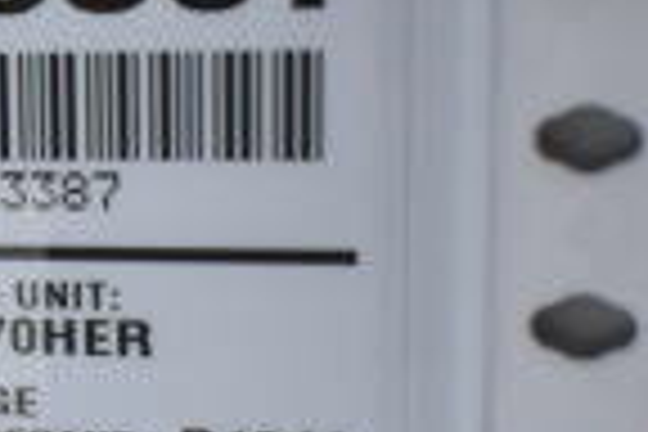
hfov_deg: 11.9
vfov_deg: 8.2
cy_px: 542
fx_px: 2970
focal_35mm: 165
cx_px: -342
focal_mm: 26
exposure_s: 1/50
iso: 1600
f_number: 4
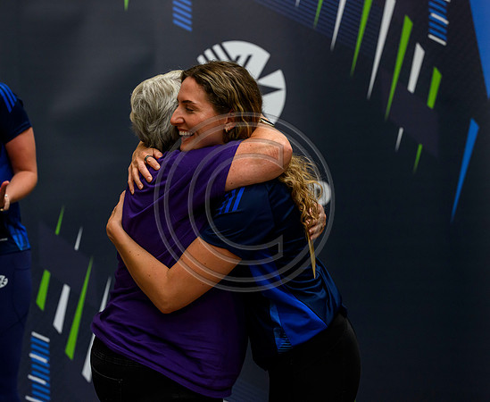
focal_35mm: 88
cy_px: 182
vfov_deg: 17.8
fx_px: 1283
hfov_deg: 21.6
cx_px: 229
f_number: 3.5
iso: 4000
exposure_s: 1/400
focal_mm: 70
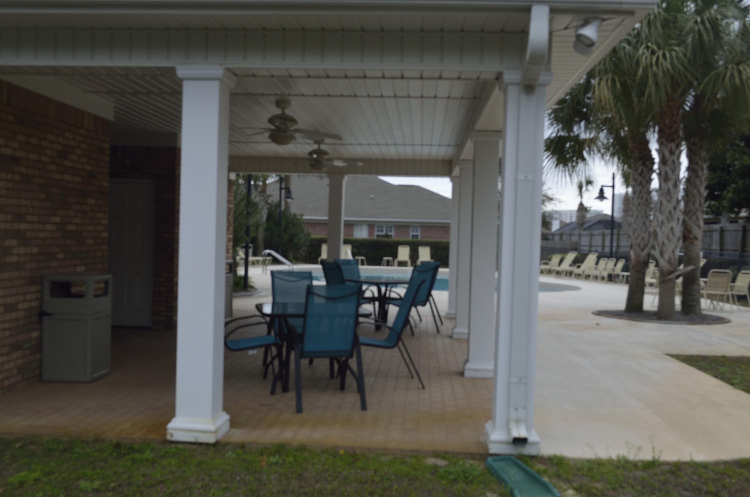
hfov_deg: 57.3
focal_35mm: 33
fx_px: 686
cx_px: 375
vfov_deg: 39.8
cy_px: 248
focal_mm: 22
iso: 200
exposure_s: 1/200
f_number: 7.1
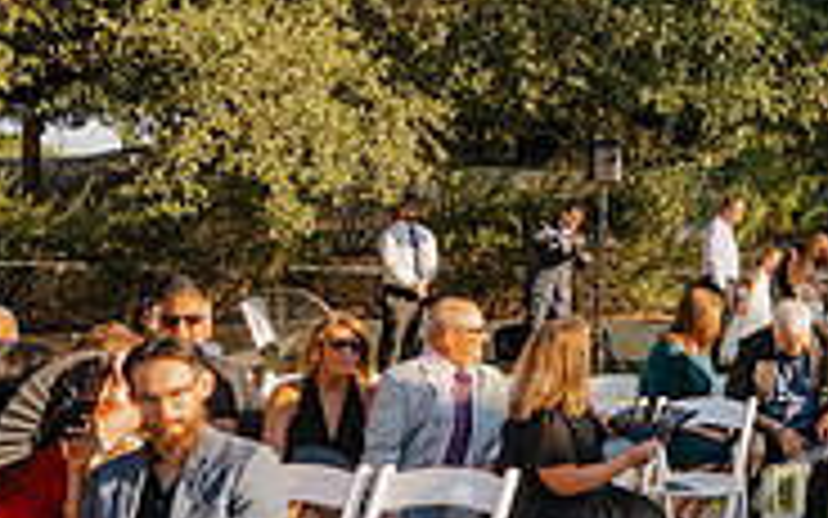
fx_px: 1738
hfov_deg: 22.6
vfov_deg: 16.8
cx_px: 1197
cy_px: 74
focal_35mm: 77
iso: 200
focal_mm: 24
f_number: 2.8
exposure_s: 1/1600
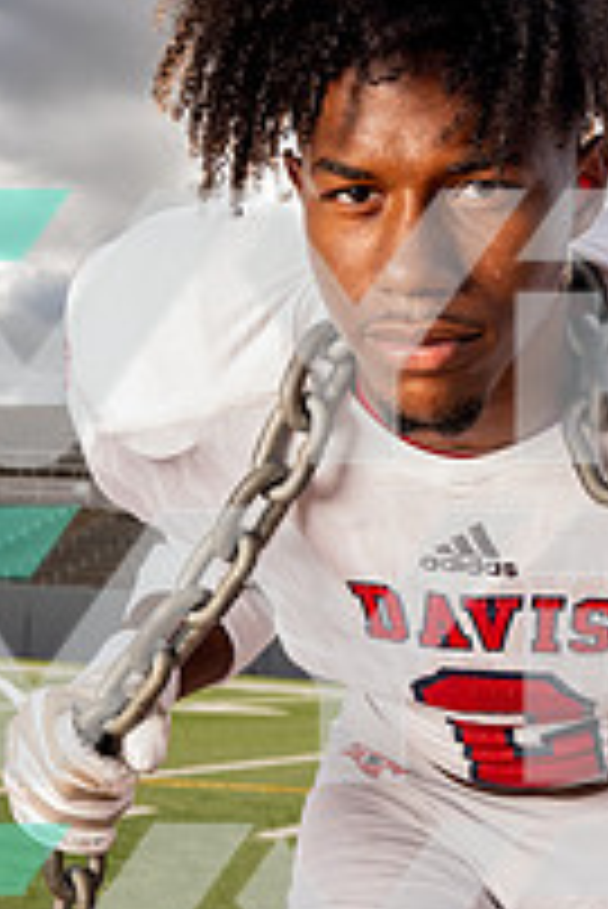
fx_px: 1745
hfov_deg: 19.6
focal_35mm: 69
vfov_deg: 28.9
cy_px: 648
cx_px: 473
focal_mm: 31
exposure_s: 1/250
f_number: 7.1
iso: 64
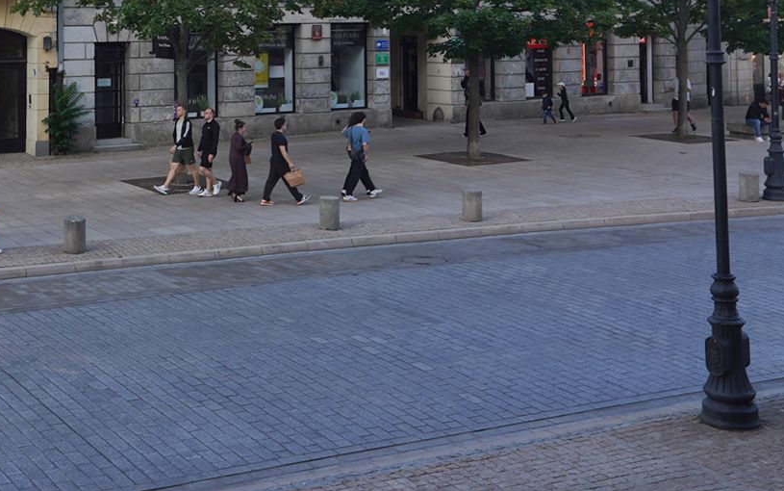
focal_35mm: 60
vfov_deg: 20.5
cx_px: 120
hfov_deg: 32.7
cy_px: -66
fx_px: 1282
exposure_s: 1/100
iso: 100
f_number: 8
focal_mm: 24
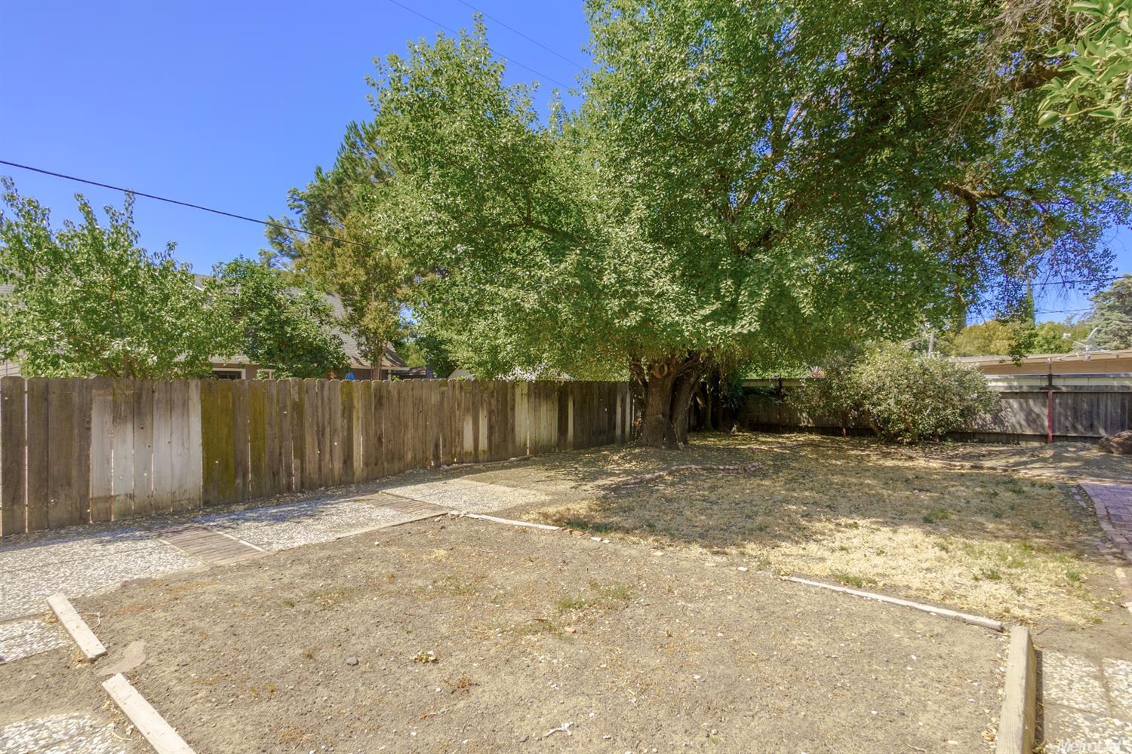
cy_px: 377
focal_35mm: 16
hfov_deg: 96.7
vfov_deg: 73.7
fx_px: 503
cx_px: 566
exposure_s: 1/90
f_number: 8
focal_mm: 11
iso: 100
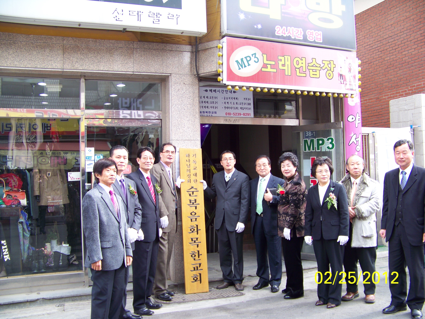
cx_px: 212
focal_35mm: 36
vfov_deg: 39.7
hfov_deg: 51.4
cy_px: 160
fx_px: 442
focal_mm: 5.85
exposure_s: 1/80
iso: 64
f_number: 2.8
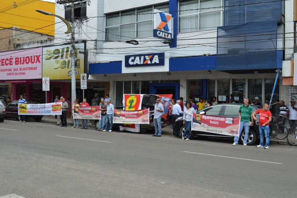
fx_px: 321
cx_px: 148
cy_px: 99
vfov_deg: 34.1
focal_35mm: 39
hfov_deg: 49.6
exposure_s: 1/160
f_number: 6.3
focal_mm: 26
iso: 100
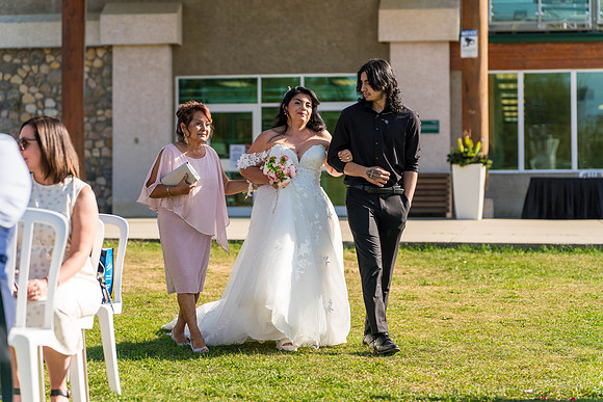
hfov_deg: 22.4
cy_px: 201
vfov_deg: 15.0
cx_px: 302
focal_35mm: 91
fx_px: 1525
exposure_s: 1/1600
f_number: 3.2
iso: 250
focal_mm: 91
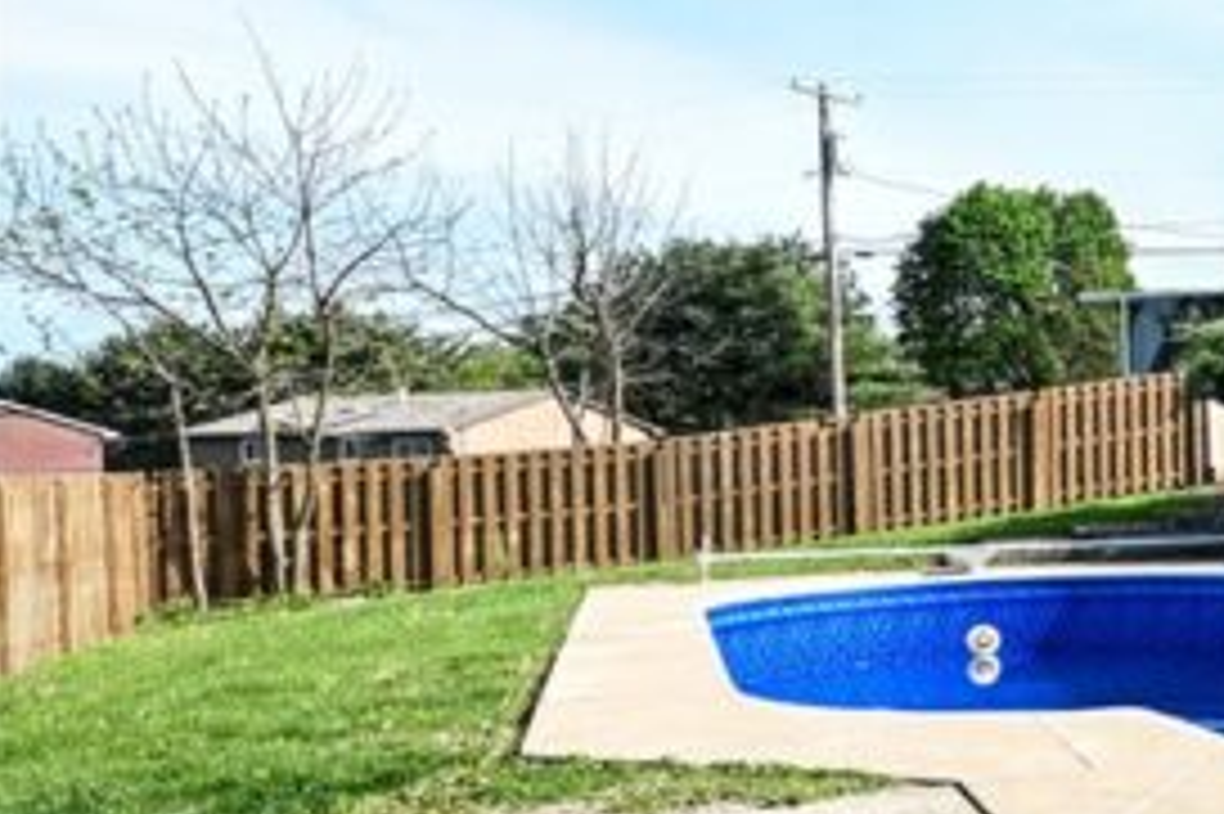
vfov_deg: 25.5
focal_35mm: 53
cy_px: 470
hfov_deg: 27.4
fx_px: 1801
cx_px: 1791
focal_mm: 12
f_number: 7.1
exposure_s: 1/125
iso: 100
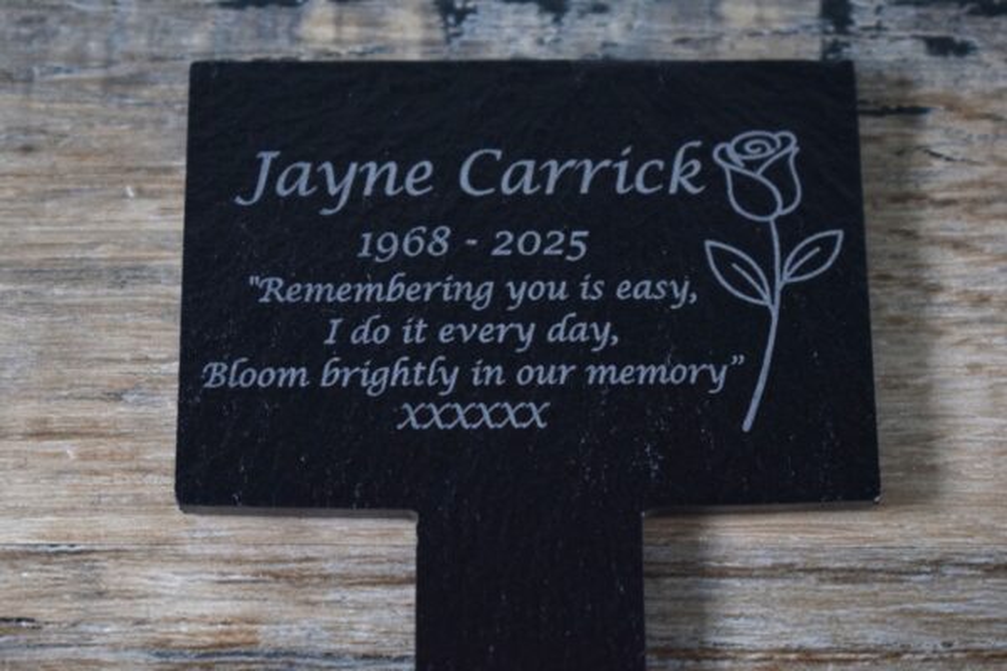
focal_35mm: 82
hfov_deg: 24.6
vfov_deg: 16.6
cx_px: 504
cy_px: 336
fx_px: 2308
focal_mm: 55
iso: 800
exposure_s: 1/250
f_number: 5.6
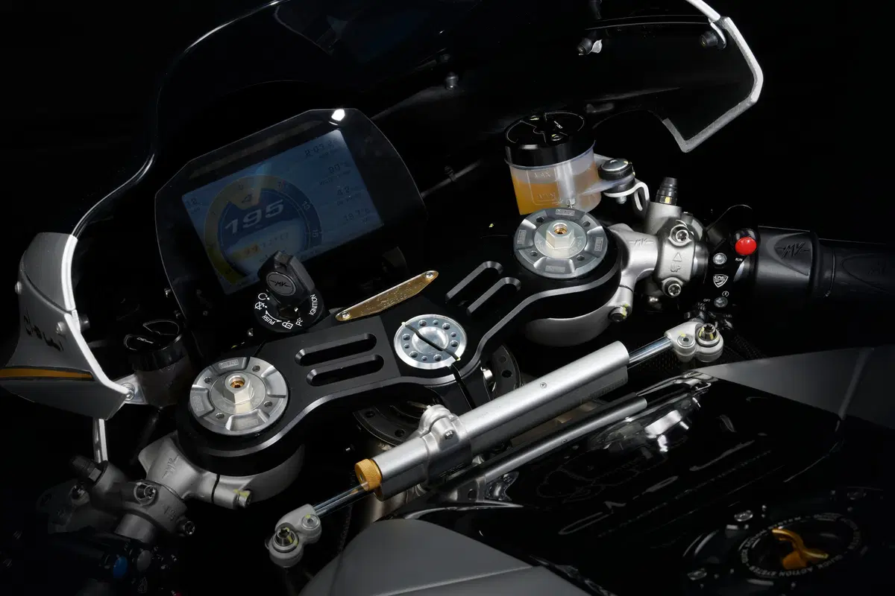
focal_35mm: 110
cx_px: 448
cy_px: 298
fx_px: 2735
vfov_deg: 12.5
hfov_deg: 18.6
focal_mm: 110
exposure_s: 1/15
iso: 31
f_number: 22
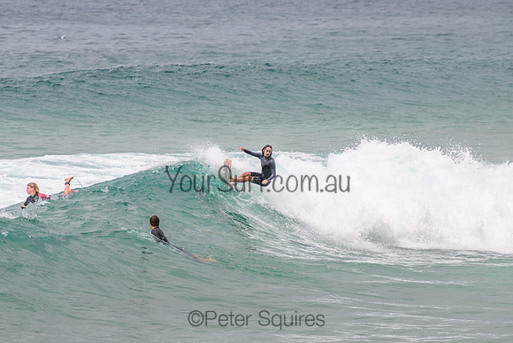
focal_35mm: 550
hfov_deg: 3.7
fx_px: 7844
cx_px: 249
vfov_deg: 2.5
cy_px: 159
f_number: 5.6
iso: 140
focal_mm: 400
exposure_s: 1/2000
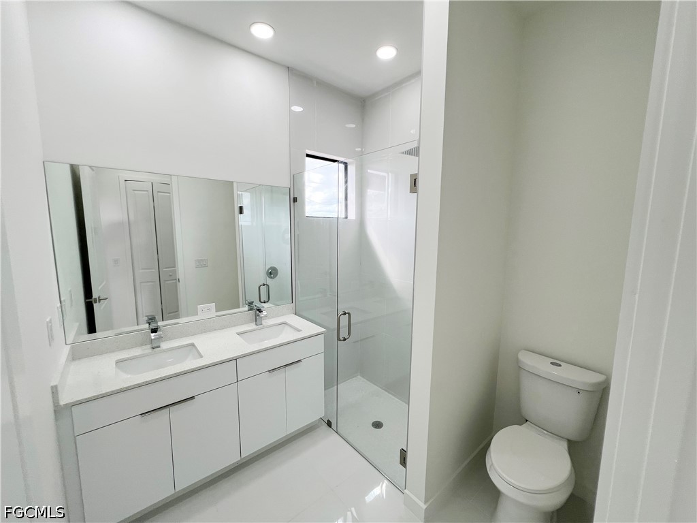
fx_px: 262
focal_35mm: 13
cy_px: 262
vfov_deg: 89.9
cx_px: 348
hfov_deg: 106.2
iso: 32
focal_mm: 1.57
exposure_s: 1/109
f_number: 1.8
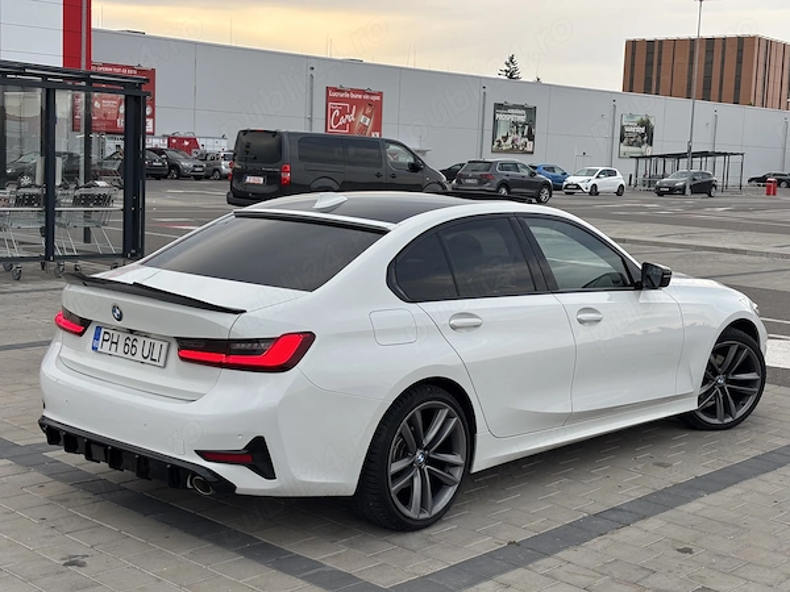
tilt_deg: -6.8
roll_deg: -2.3
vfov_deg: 28.0
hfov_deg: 36.8
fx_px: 1187
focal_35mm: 52
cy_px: 296
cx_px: 395
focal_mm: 5.96
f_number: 1.6
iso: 40
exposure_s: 1/121
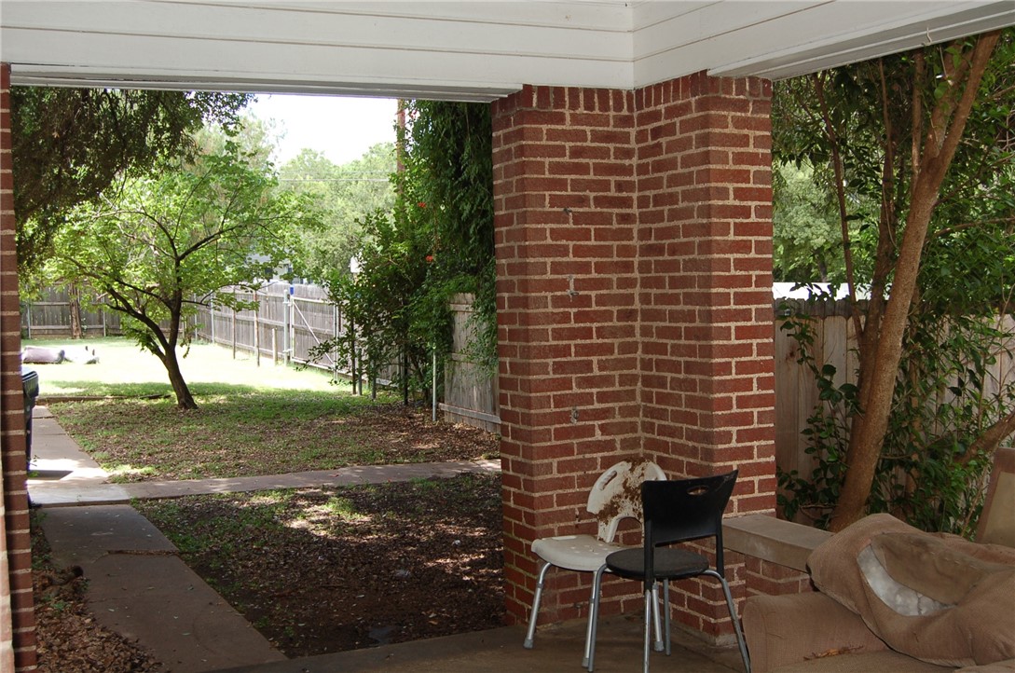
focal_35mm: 42
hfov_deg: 46.5
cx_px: 508
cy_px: 336
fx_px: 1182
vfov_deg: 31.8
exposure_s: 1/125
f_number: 5.6
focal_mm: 28
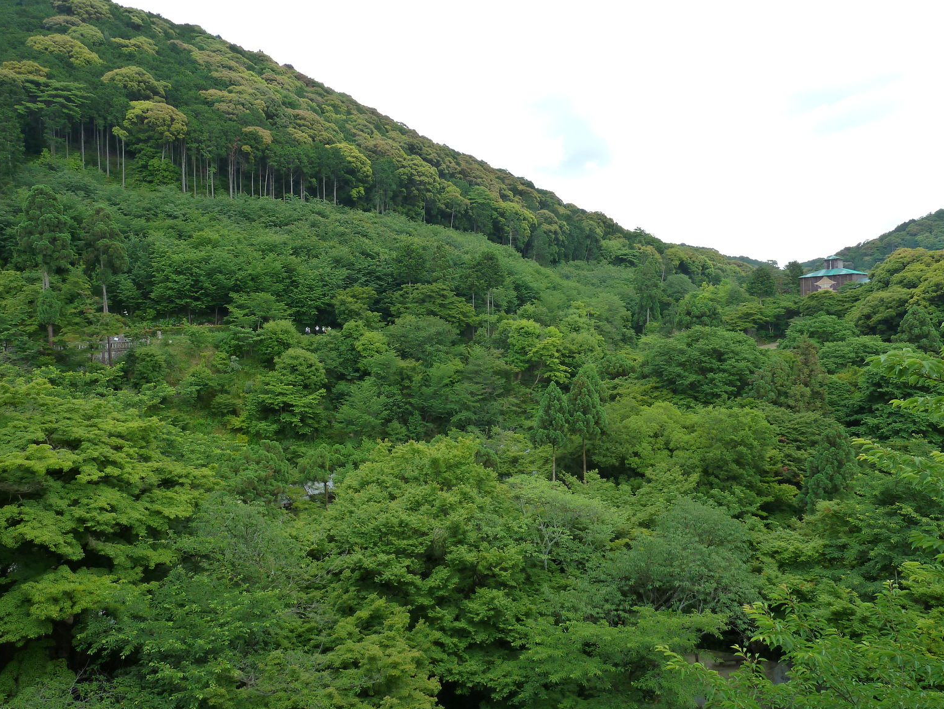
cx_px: 478
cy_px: 361
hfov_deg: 67.3
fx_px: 709
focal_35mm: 26
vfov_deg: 53.1
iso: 125
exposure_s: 1/100
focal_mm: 4.1
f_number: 4
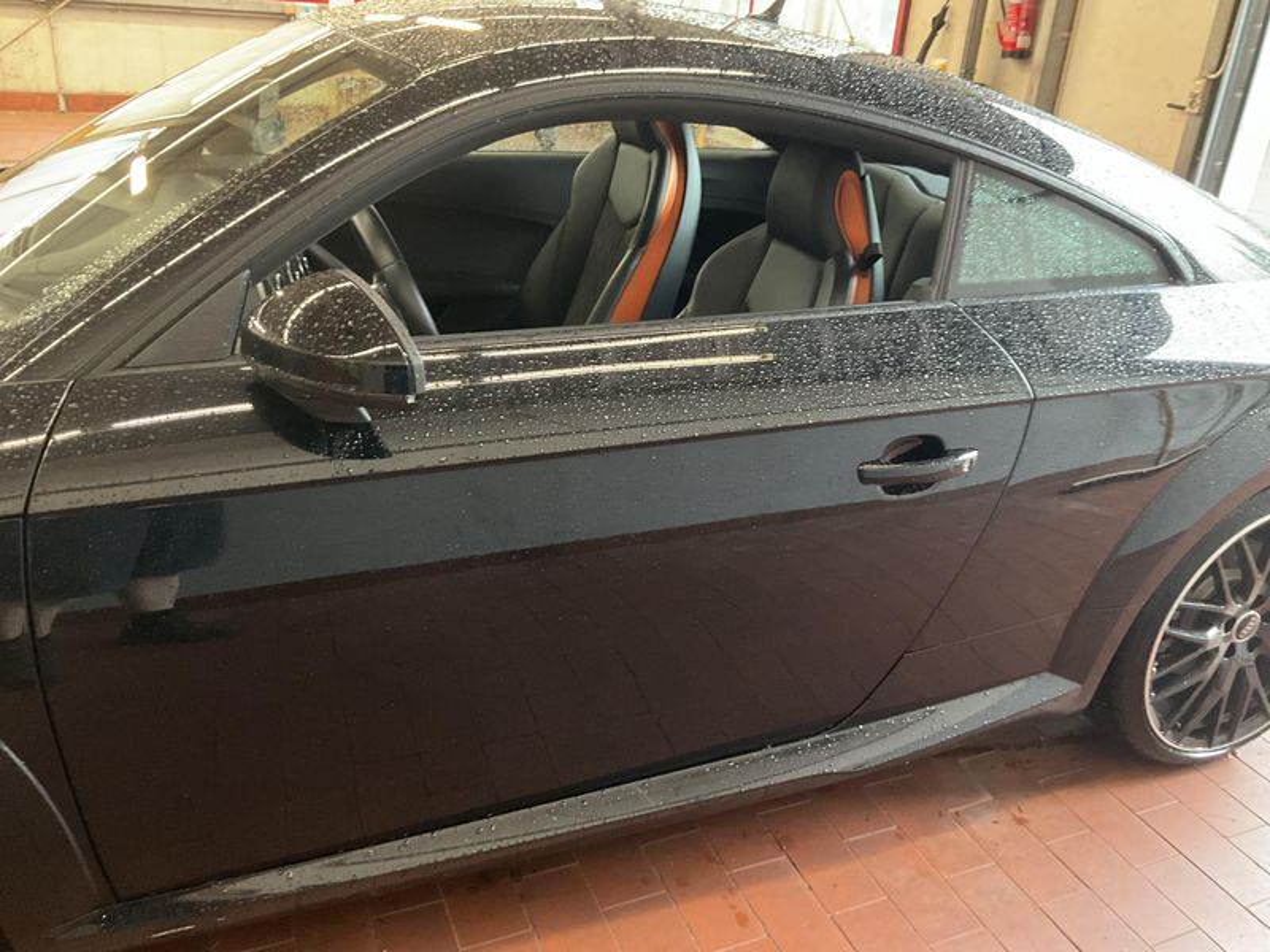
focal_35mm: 29
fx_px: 1064
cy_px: 476
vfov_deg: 48.2
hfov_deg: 61.7
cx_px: 635
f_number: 1.8
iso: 250
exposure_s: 1/25
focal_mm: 3
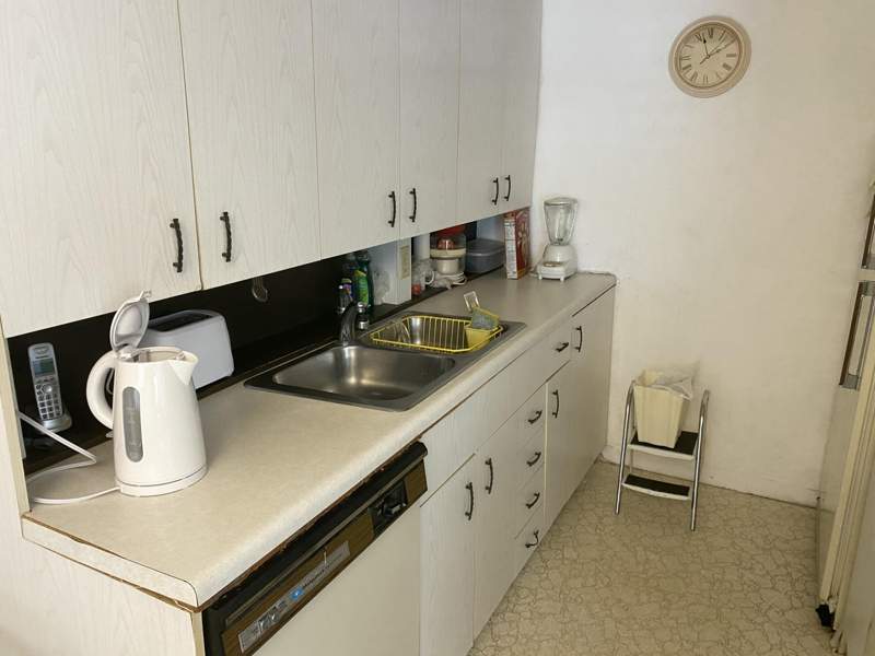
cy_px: 328
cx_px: 438
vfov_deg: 53.1
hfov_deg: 67.3
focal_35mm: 26
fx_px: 657
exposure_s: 1/60
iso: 250
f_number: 1.8
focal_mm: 4.25
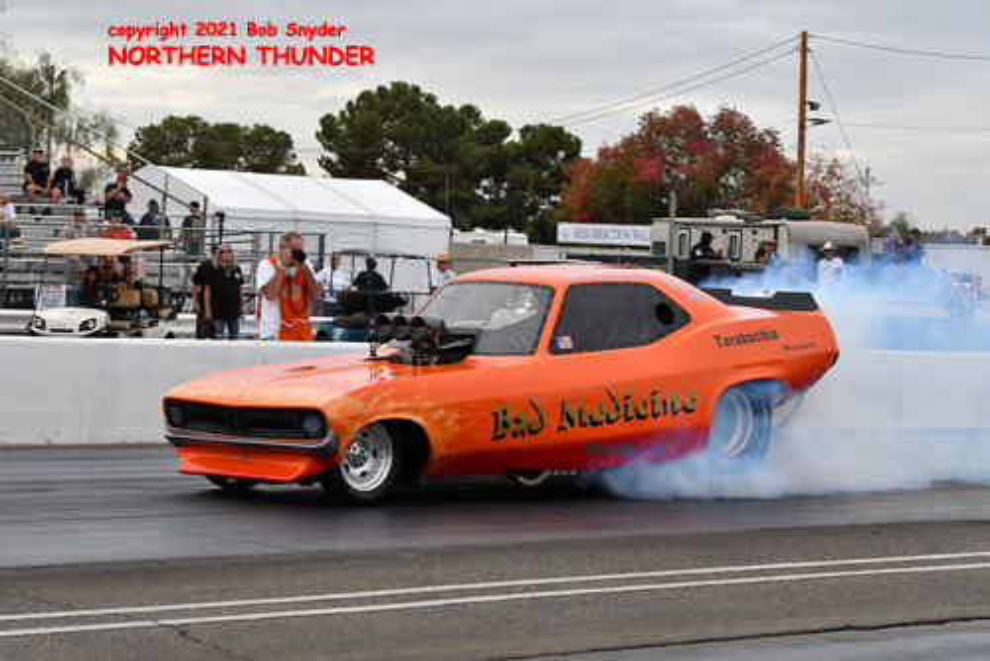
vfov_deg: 13.1
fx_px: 2889
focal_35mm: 105
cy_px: 330
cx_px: 495
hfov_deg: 19.4
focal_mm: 70
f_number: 5.6
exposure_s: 1/800
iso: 800
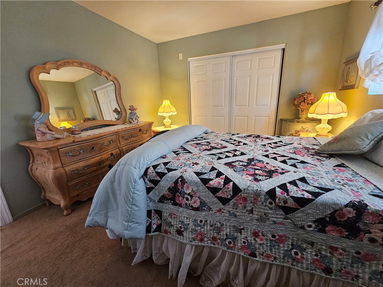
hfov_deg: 106.2
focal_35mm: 13
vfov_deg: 89.9
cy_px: 144
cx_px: 192
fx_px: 144
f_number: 2.2
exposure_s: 1/30
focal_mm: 2.2
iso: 400
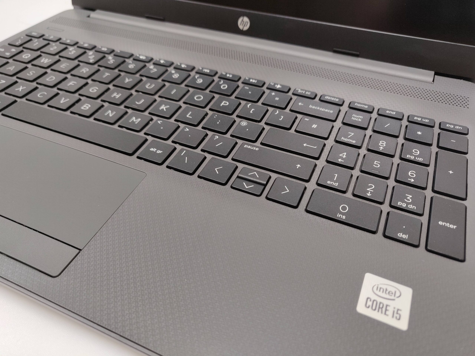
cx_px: 238
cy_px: 178
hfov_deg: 69.4
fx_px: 343
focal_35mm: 25
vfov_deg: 54.9
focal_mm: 4.25
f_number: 1.7
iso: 160
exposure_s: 1/50
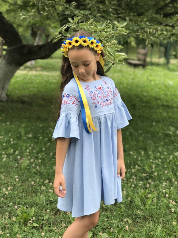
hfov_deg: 25.7
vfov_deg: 33.8
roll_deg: -1.3
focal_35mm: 57
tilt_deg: -9.7
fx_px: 391
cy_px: 119
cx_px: 89
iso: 20
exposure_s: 1/145
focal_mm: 6.6
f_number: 2.8
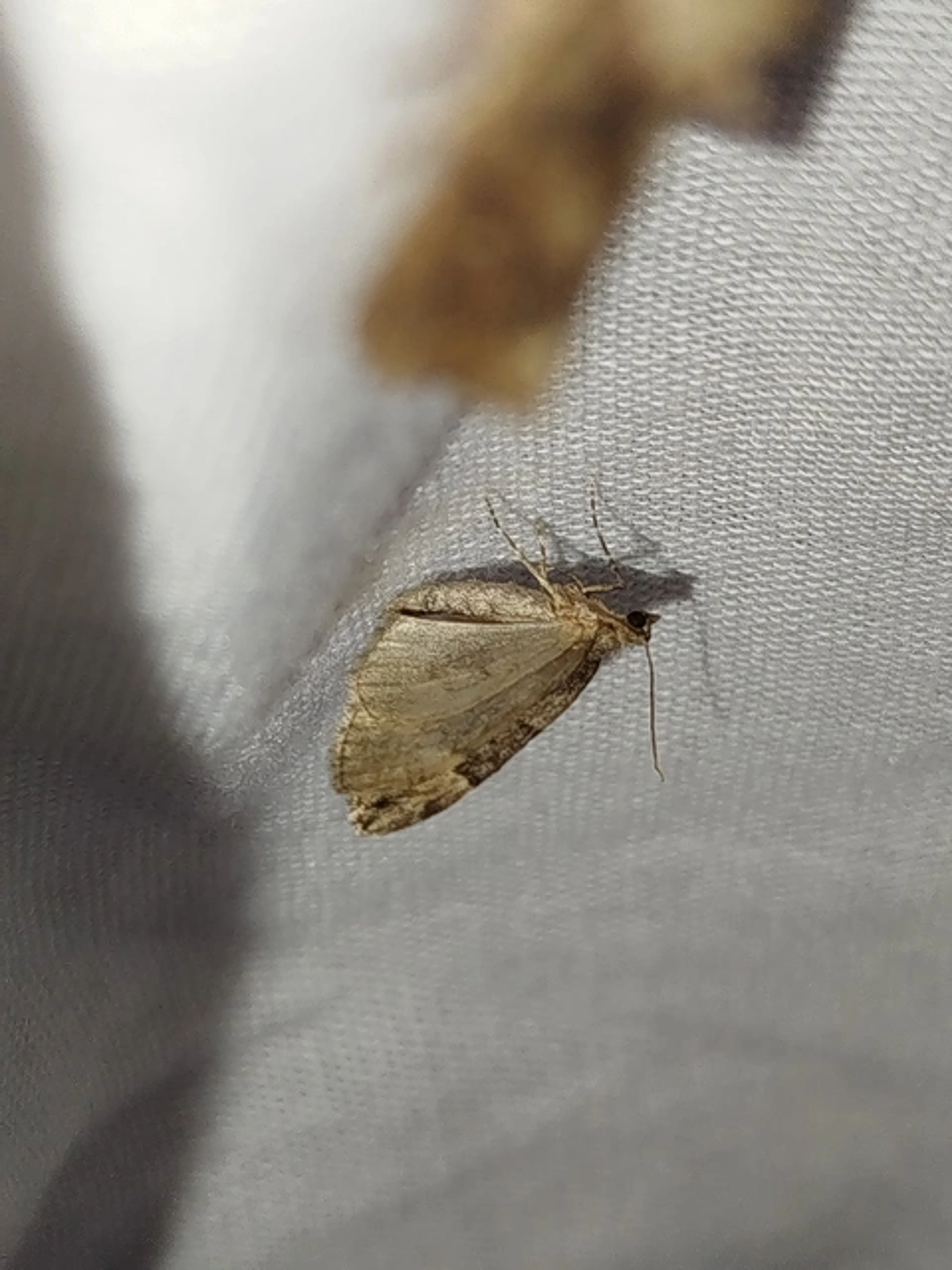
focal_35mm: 79
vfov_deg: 24.7
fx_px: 2897
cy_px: 635
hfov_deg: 18.7
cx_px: 476
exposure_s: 1/50
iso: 64
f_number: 1.7
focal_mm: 5.31
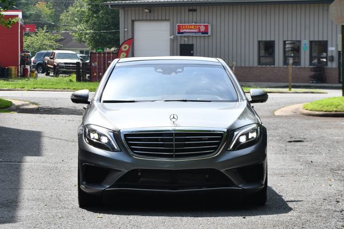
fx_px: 1356
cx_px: 172
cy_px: 114
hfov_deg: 14.5
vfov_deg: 9.7
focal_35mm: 142
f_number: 8
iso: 140
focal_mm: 95
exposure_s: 1/250
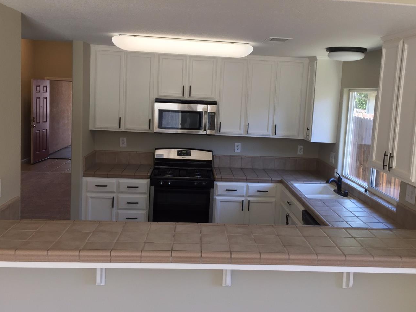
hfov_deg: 53.9
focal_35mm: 34
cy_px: 139
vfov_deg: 41.7
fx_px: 409
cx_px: 227
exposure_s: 1/60
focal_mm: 4.15
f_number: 2.2
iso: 40
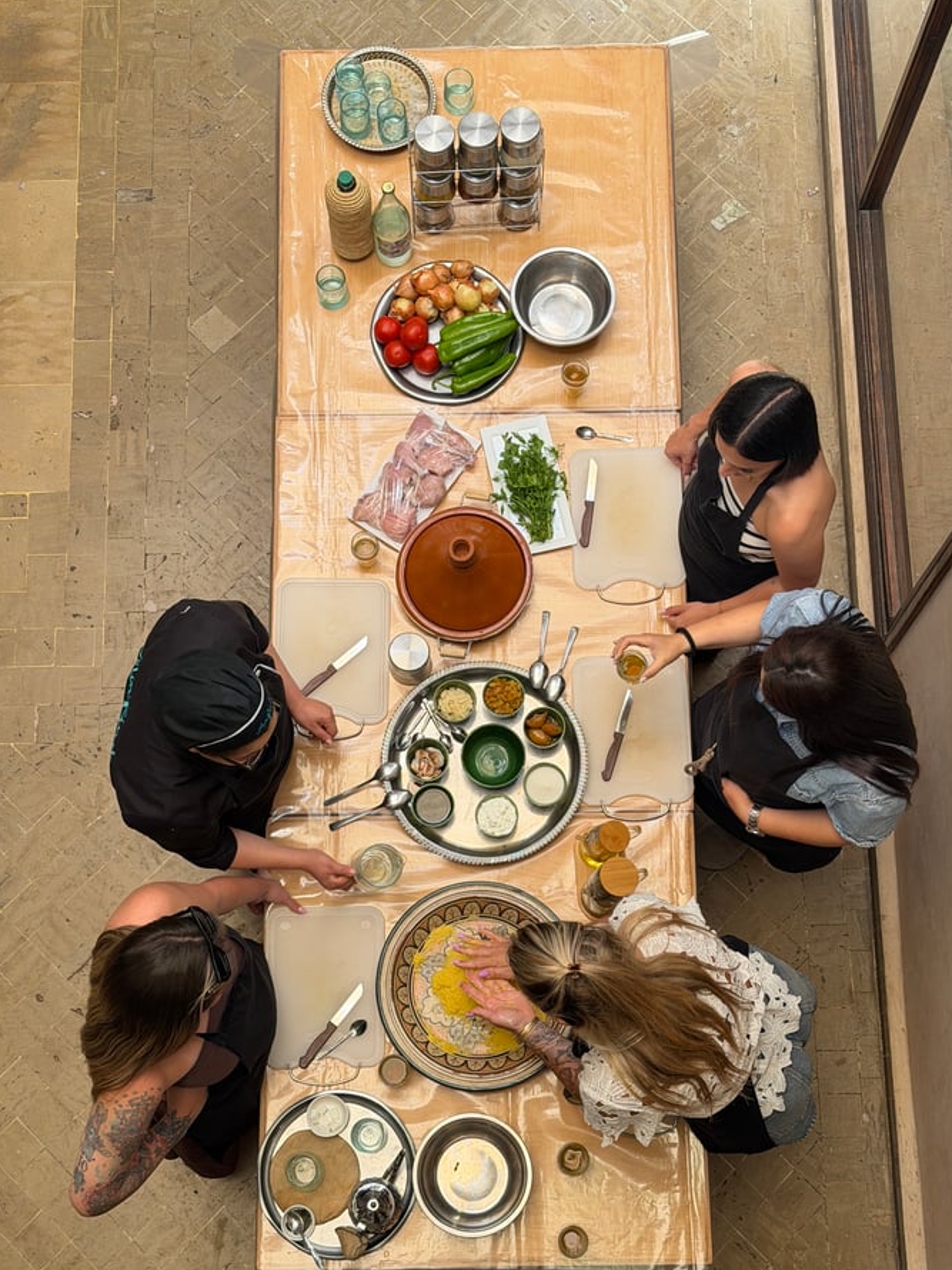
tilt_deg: -75.0
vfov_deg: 35.5
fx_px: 1980
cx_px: 472
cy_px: 661
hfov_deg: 27.0
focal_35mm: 54
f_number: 1.78
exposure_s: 1/128
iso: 64
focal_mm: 6.76
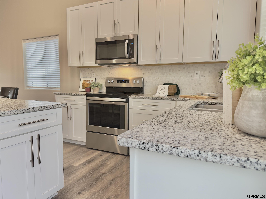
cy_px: 100
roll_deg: -0.5
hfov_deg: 71.6
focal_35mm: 24
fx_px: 184
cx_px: 133
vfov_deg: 56.8
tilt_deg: -5.5
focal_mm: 6.76
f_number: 1.78
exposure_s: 1/120
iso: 100
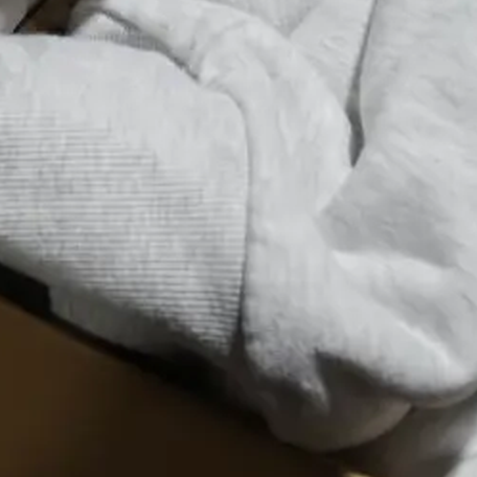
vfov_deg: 16.2
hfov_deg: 17.1
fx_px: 1590
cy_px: -141
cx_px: 228
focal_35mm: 102
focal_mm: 14
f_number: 3.5
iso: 200
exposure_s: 1/125
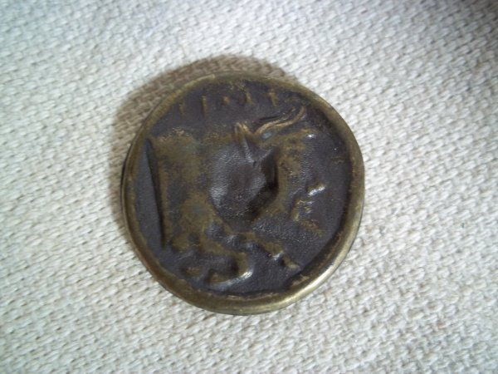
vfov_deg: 39.7
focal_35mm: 36
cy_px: 187
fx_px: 518
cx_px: 249
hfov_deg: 51.4
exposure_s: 1/30
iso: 119
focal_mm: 6.5
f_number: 3.1
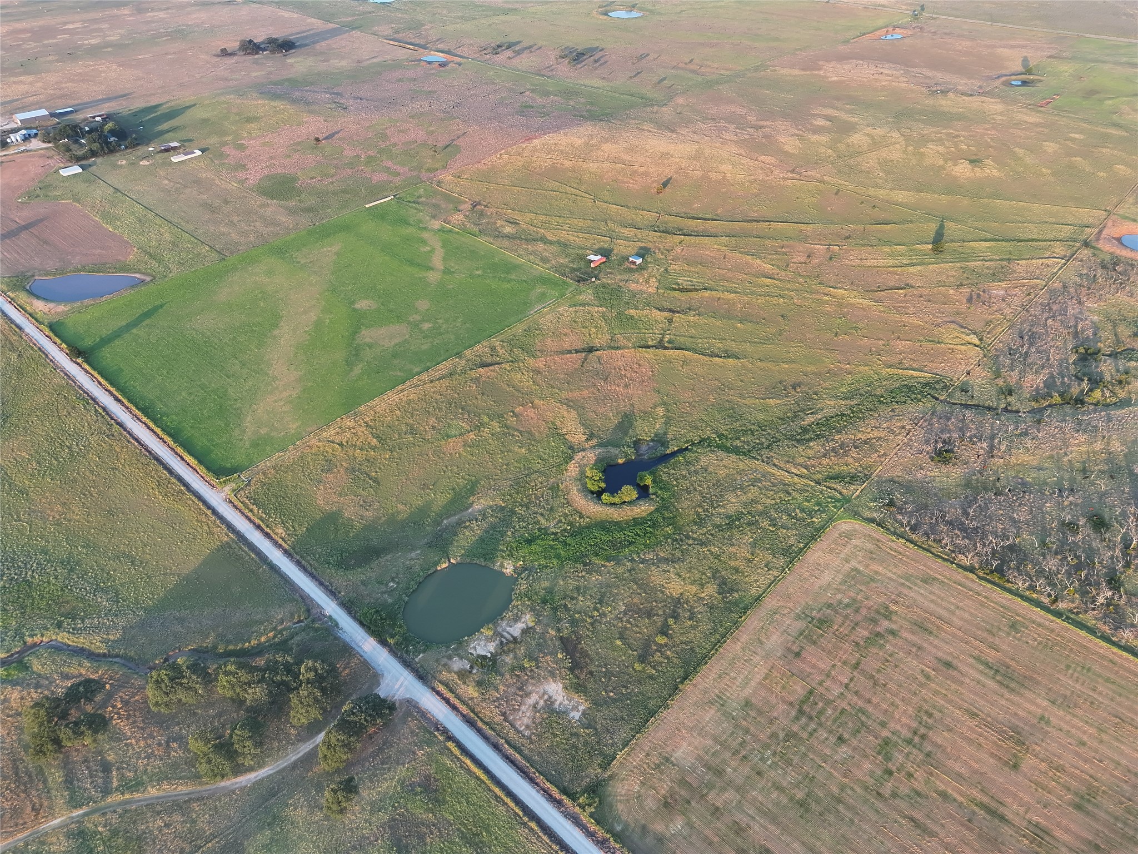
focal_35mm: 24
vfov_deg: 56.8
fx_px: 789
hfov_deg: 71.6
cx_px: 569
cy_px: 427
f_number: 1.7
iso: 120
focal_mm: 6.72
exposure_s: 1/500
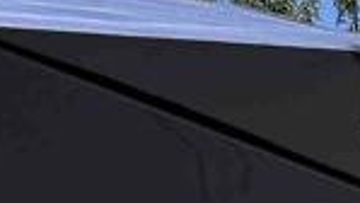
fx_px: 1719
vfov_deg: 6.0
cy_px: 694
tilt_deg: -5.3
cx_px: 370
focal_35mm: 180
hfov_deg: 11.8
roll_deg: +0.2
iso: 80
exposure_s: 1/5348
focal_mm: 6.76
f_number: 1.78
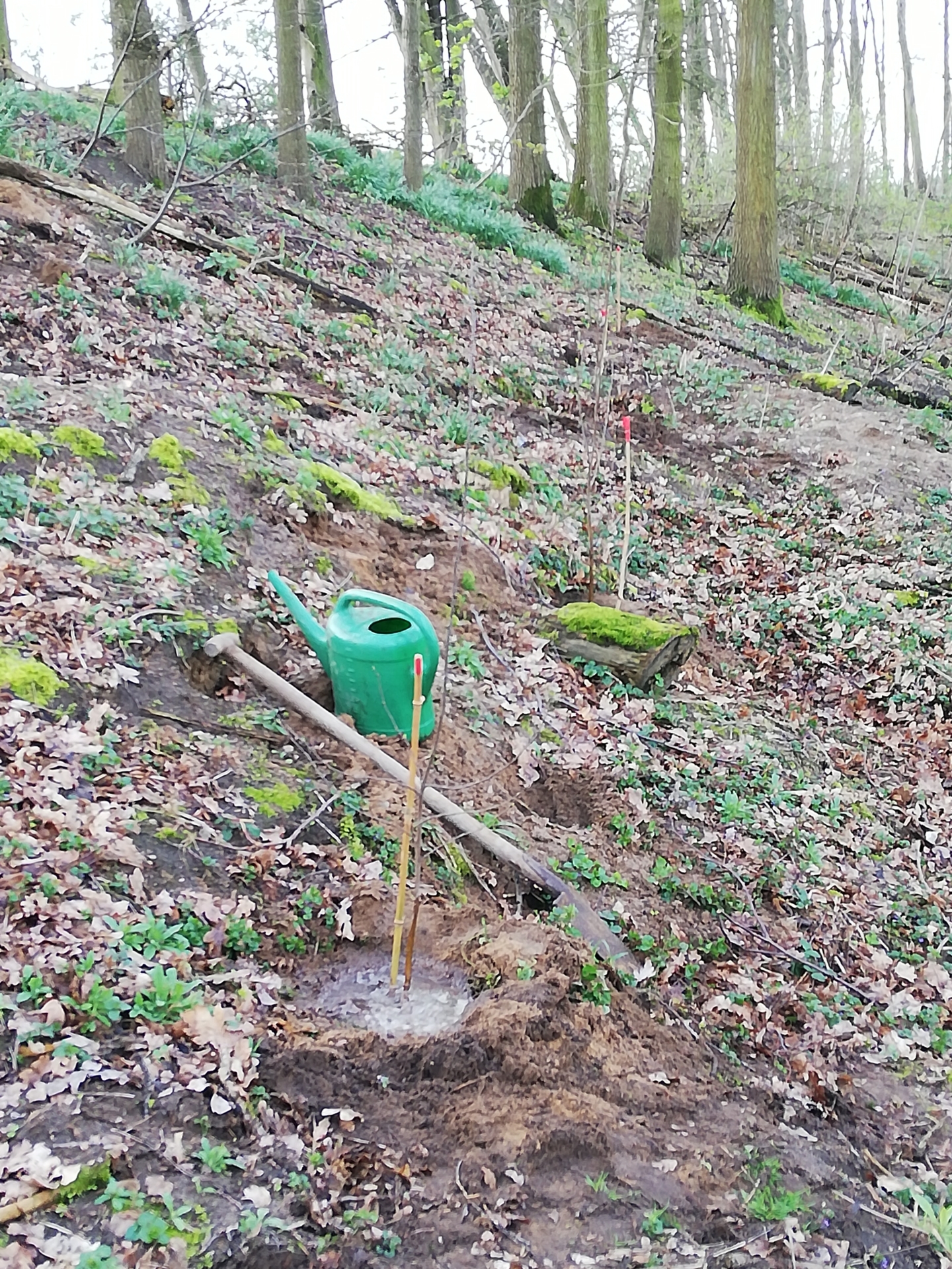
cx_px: 476
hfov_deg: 27.5
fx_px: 1943
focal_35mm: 53
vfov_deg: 36.2
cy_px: 634
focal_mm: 3.81
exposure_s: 1/100
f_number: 2.2
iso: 100
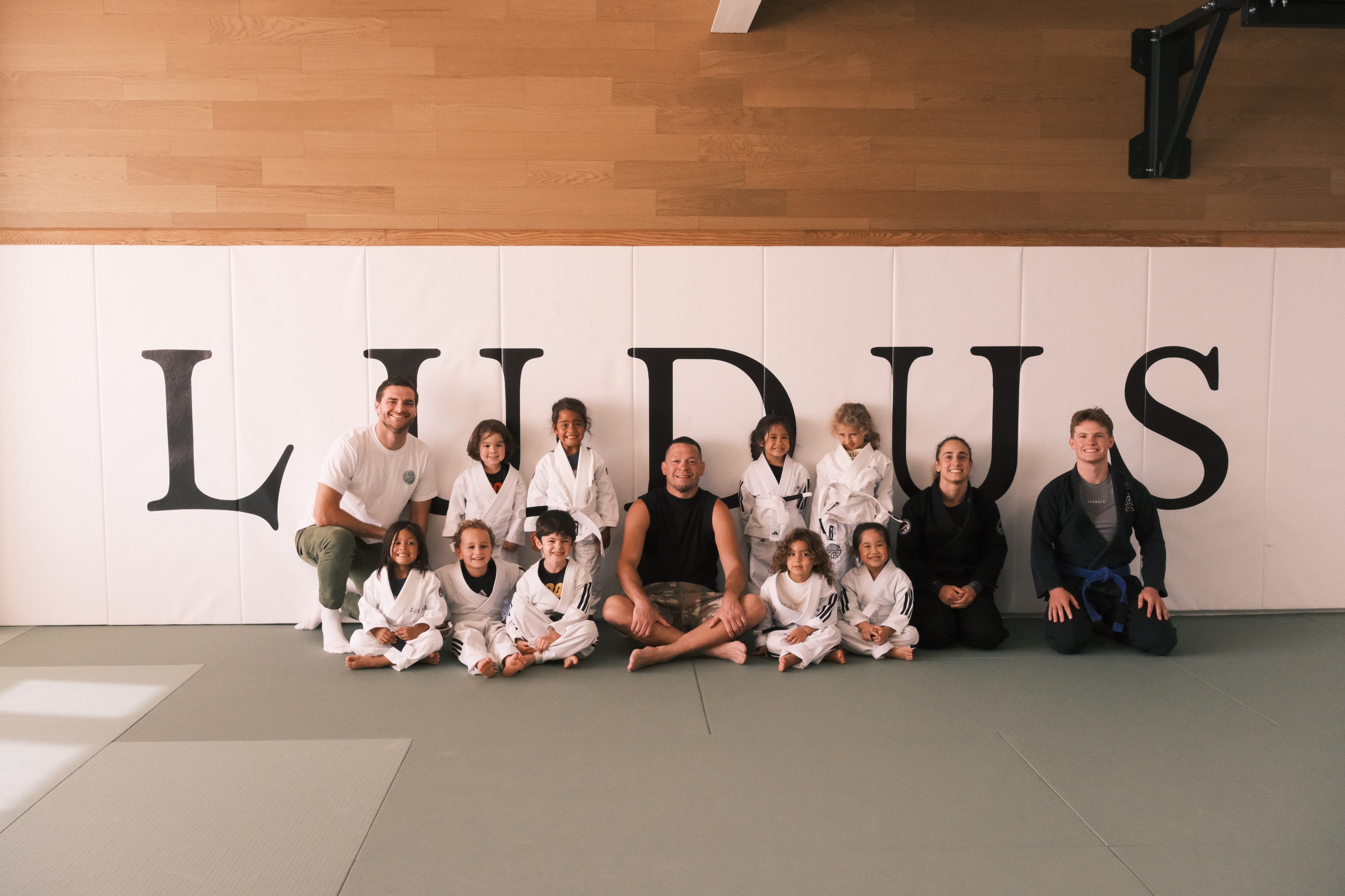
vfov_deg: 37.9
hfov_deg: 54.4
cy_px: 448
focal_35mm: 35
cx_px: 672
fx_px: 1308
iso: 4000
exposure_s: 1/125
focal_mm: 23
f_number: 8
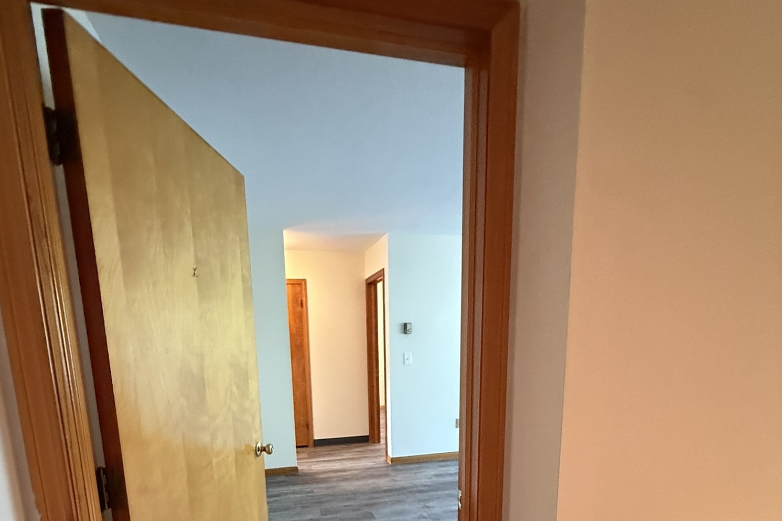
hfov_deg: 84.0
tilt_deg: -9.9
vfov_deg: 57.2
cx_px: 383
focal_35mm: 20
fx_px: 434
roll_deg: +0.4
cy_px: 418
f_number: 2.2
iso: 800
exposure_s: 1/60
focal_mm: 2.22
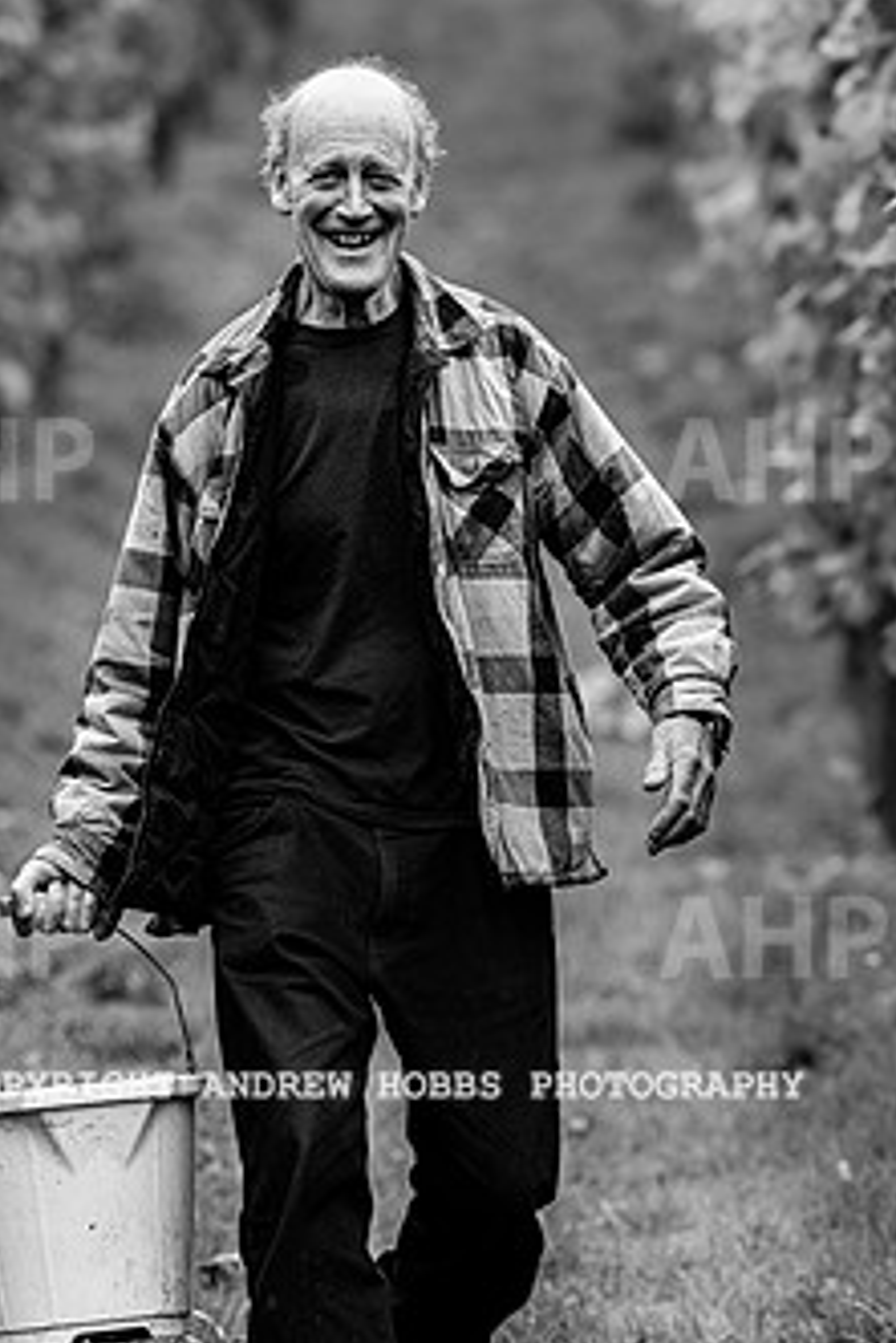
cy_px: 734
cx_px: 377
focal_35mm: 272
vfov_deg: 7.6
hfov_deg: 5.1
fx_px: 10143
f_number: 4
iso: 720
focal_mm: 200
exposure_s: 1/800
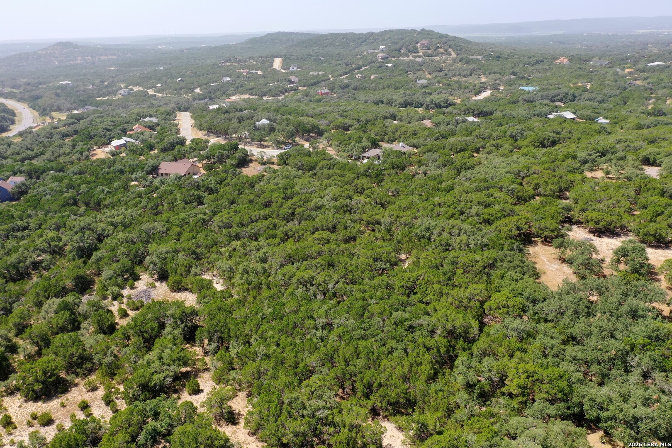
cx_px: 336
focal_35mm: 28
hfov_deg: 65.5
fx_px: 523
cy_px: 224
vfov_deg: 46.4
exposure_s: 1/320
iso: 100
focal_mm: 10.26
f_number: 5
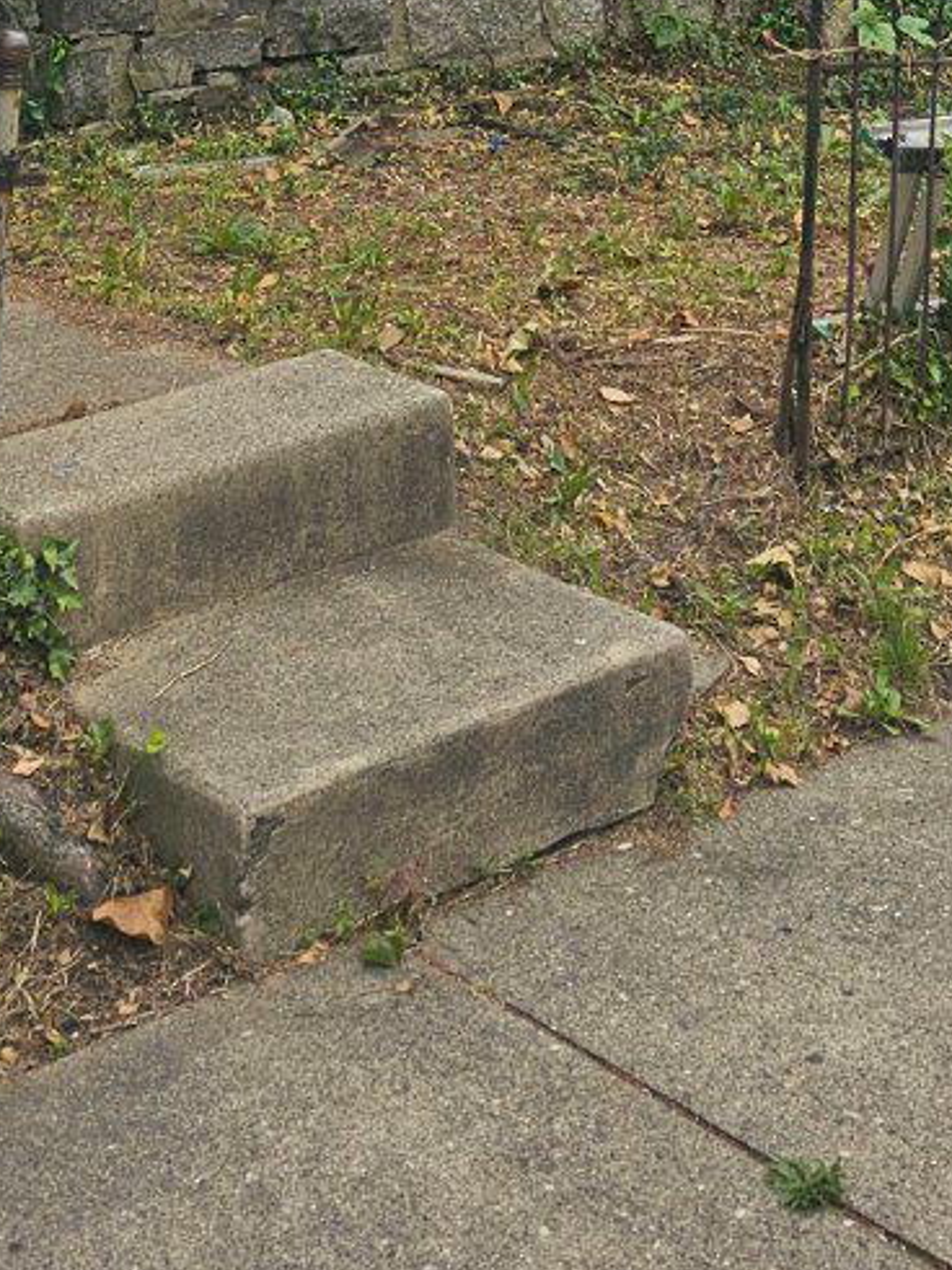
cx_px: 621
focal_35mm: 72
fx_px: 2641
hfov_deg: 20.4
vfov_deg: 21.9
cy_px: -696
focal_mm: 6.3
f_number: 1.7
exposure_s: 1/399
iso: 10
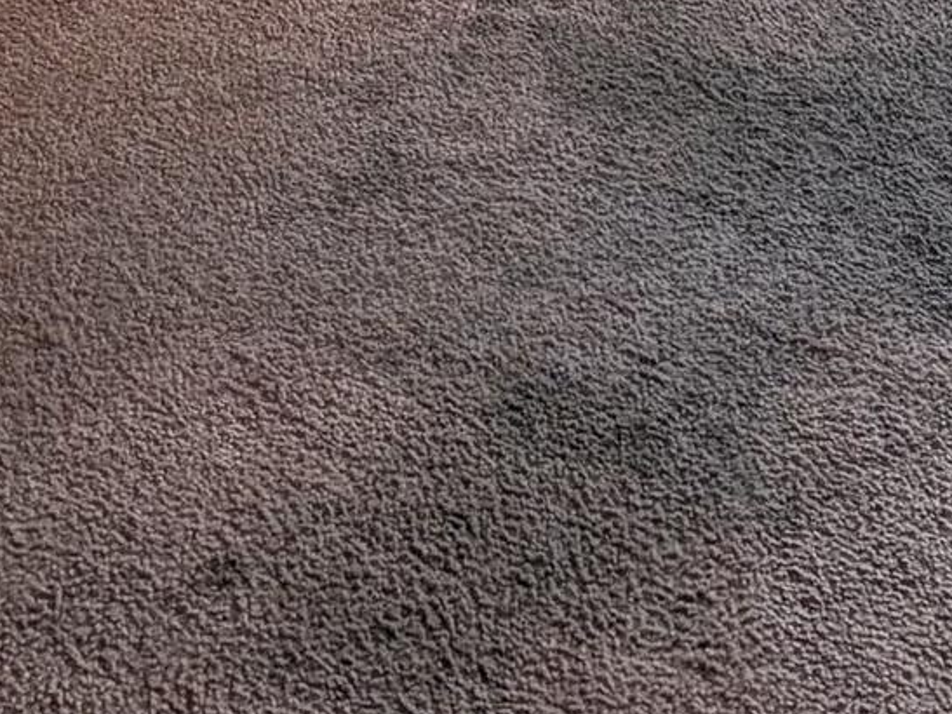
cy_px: -1242
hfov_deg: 13.5
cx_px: 740
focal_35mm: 146
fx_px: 4014
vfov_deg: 8.8
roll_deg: -0.3
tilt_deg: -13.5
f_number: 1.6
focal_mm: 5.96
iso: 125
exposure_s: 1/70
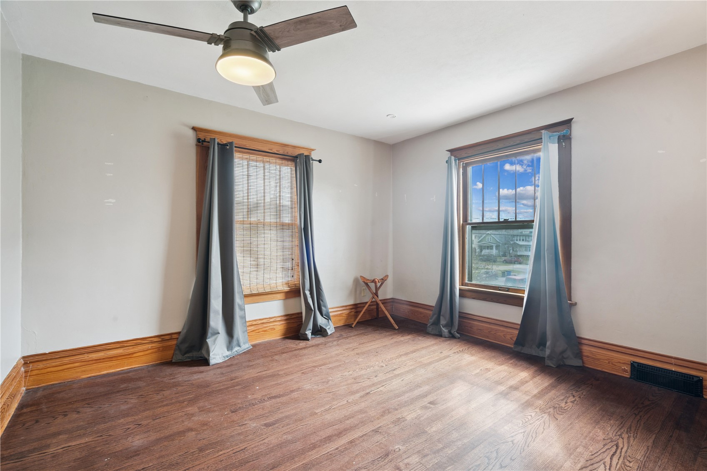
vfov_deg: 73.7
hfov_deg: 96.7
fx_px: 314
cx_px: 354
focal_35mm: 16
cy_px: 236
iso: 400
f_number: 10
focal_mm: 16
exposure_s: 1/5
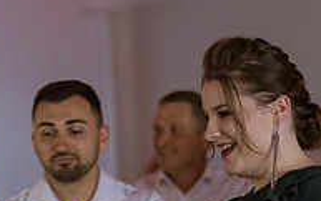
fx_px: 2706
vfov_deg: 4.2
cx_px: 289
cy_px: 291
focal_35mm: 309
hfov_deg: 6.8
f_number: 2.8
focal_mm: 90
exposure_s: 1/160
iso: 2500
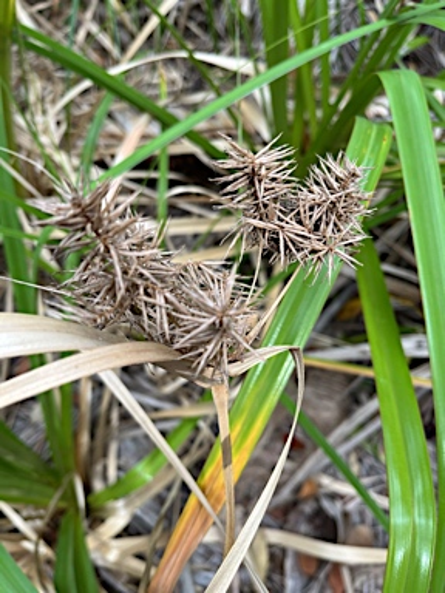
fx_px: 446
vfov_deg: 67.3
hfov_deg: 53.1
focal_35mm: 26
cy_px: 296
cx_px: 222
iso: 40
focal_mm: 5.1
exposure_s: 1/263
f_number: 1.6
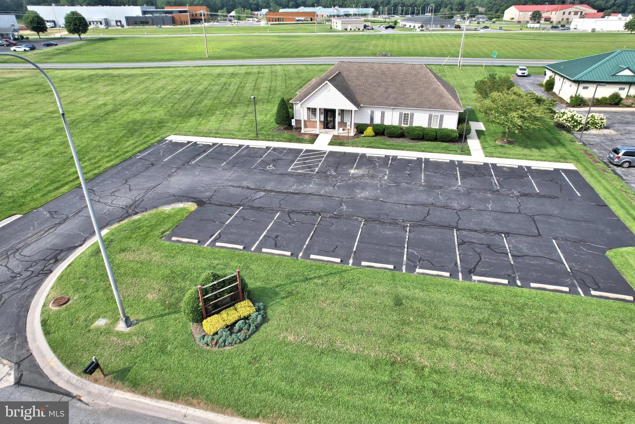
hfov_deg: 78.6
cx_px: 318
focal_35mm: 22
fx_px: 388
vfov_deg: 57.2
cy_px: 212
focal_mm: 8.38
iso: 100
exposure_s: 1/1000
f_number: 2.8
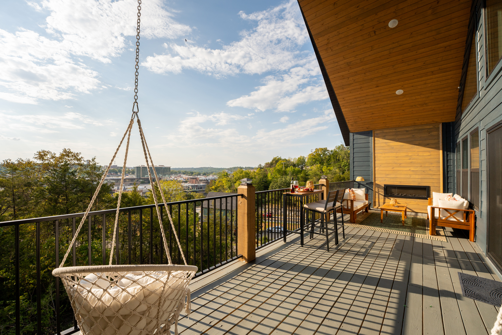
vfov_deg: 81.2
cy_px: 168
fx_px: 195
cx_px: 251
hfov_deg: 104.3
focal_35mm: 14
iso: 250
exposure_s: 1/640
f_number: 8
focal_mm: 14
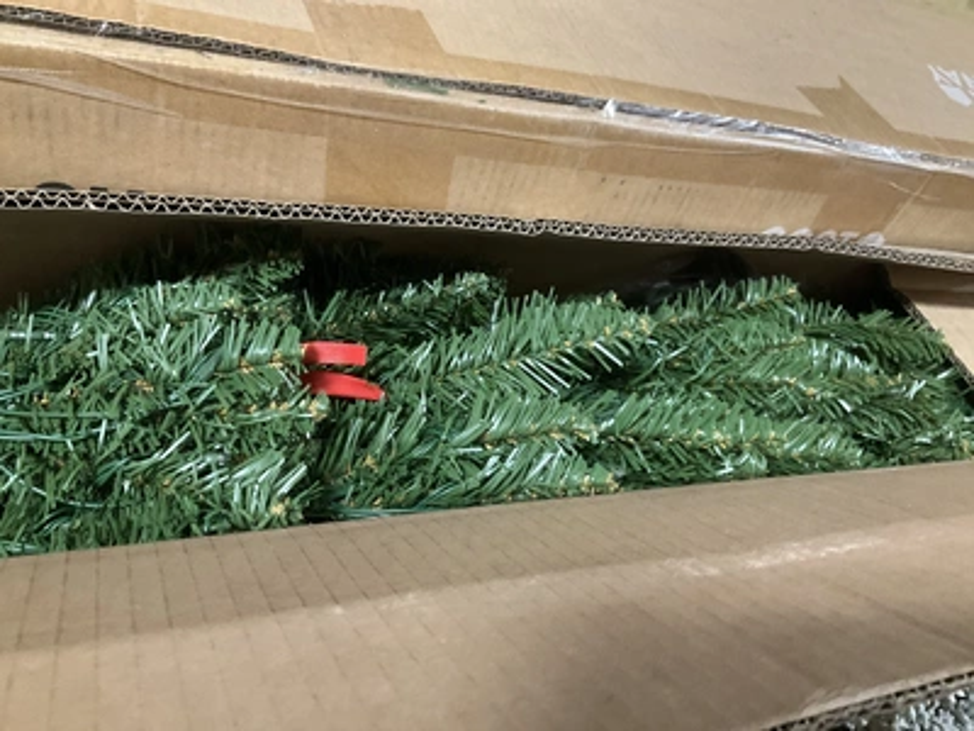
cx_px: 487
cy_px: 366
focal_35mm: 29
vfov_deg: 48.2
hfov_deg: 61.7
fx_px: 816
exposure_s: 1/30
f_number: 1.8
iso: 400
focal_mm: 3
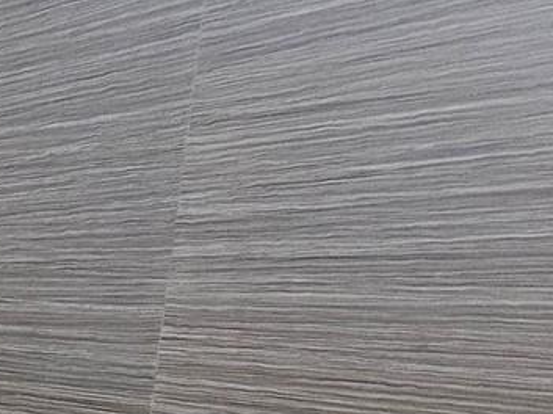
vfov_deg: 23.8
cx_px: -550
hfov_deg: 19.2
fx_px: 942
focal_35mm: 59
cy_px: 400
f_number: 2.2
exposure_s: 1/77
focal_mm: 2.2
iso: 500
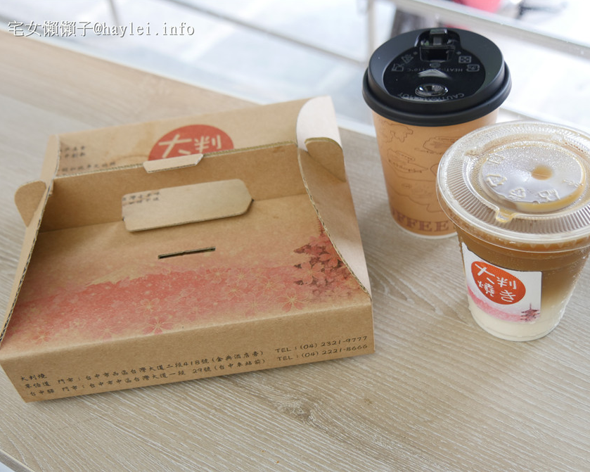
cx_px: 304
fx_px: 768
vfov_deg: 34.1
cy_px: 235
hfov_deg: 42.0
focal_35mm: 44
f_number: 4
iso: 400
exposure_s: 1/60
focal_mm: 21
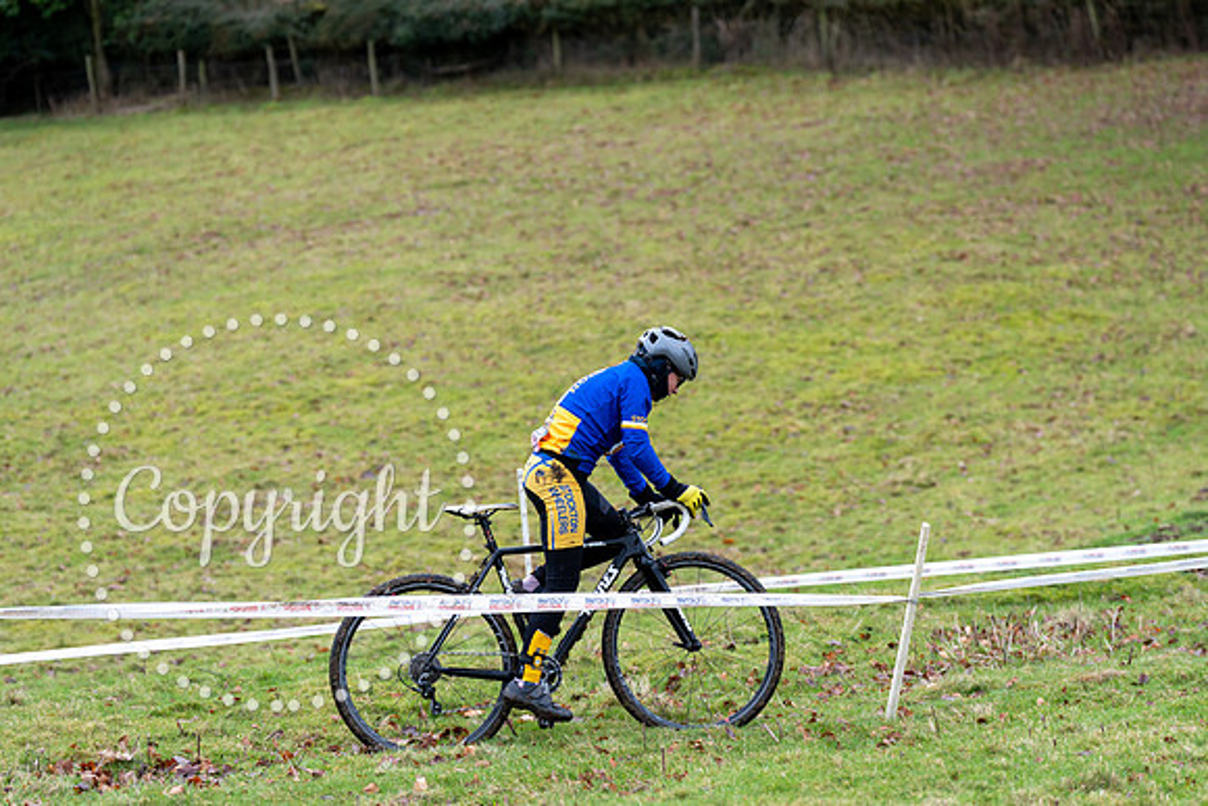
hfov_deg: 20.0
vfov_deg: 13.4
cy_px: 403
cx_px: 604
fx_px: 3423
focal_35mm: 102
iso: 640
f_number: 3.2
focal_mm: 102
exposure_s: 1/1000
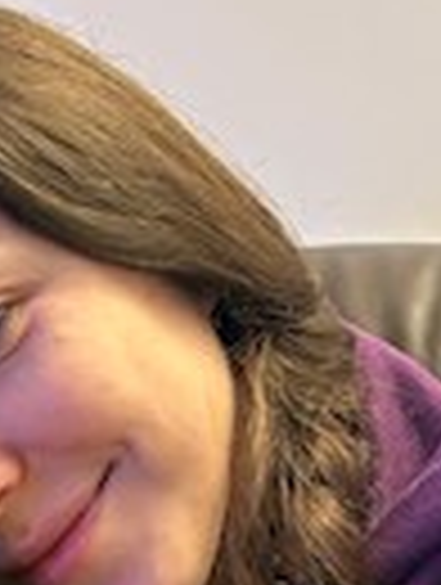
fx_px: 1354
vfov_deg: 24.1
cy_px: 446
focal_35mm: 80
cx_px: 153
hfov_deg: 18.4
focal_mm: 5.7
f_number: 1.5
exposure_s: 1/25
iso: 640
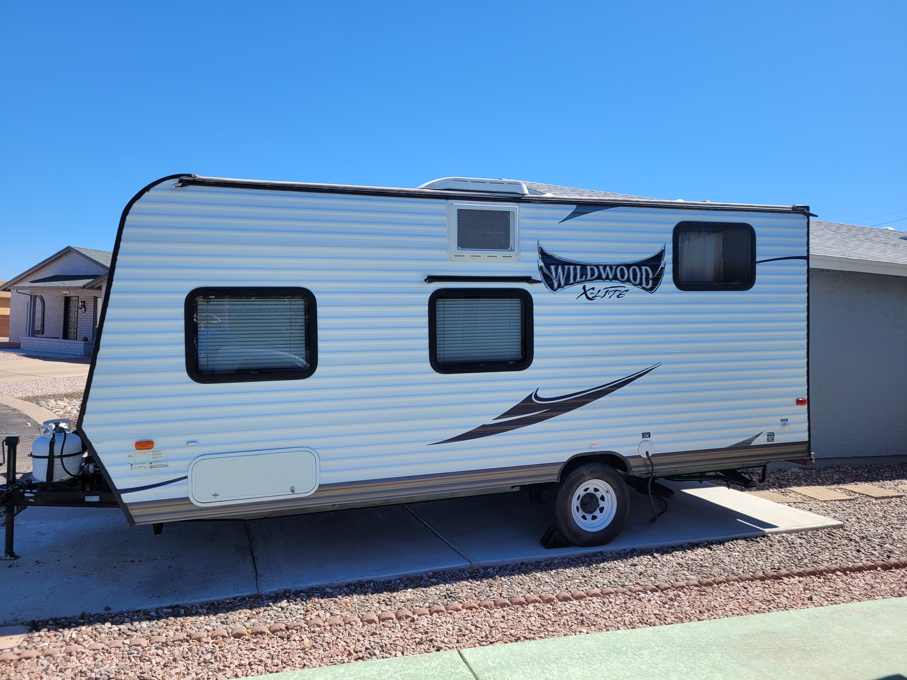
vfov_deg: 53.1
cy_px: 340
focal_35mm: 26
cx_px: 454
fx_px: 681
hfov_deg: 67.3
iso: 40
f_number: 1.8
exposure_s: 1/1946
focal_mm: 5.4
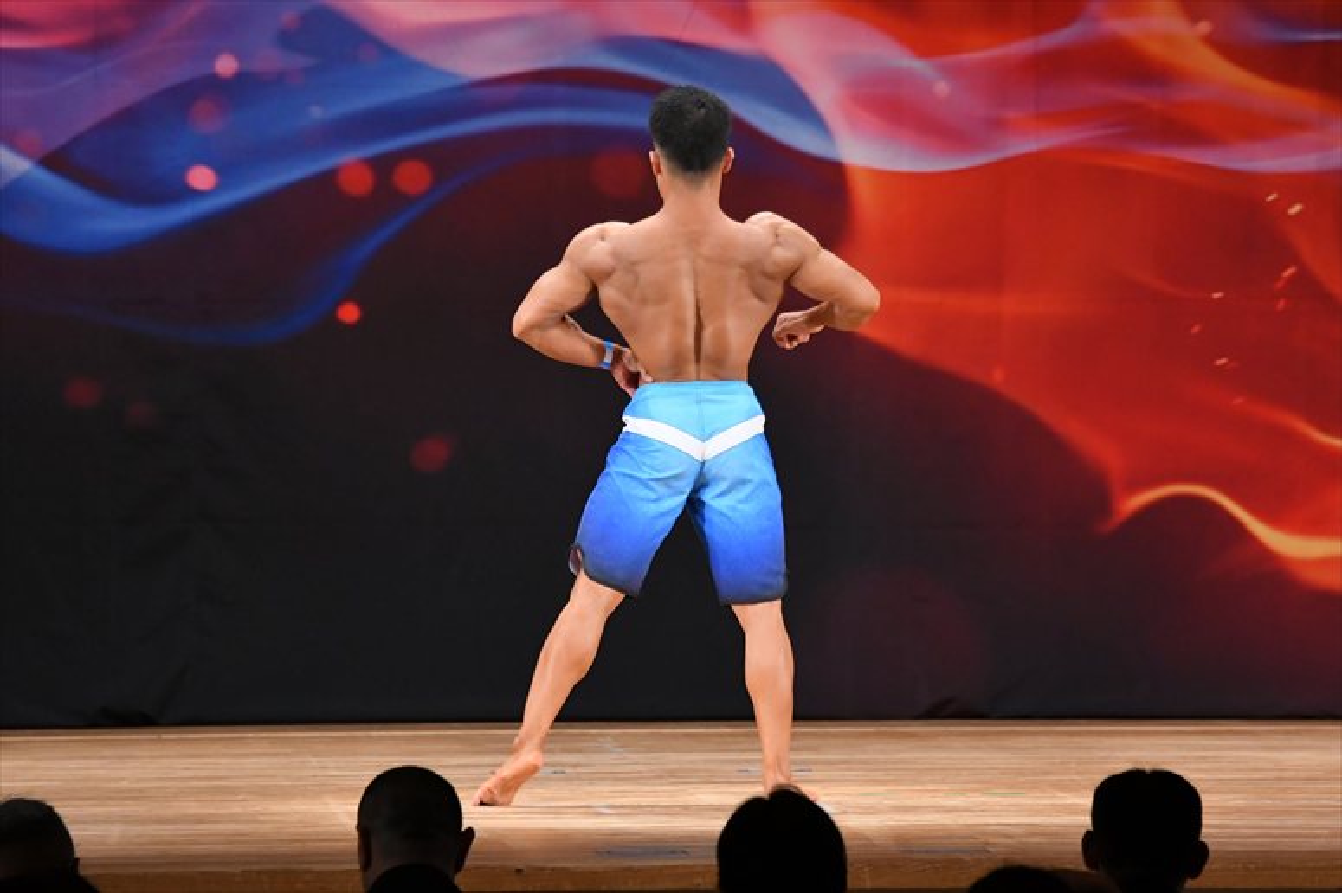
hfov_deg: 8.6
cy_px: 446
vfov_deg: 5.7
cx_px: 671
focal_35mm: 240
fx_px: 8942
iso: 3200
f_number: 5.6
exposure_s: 1/400
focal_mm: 160
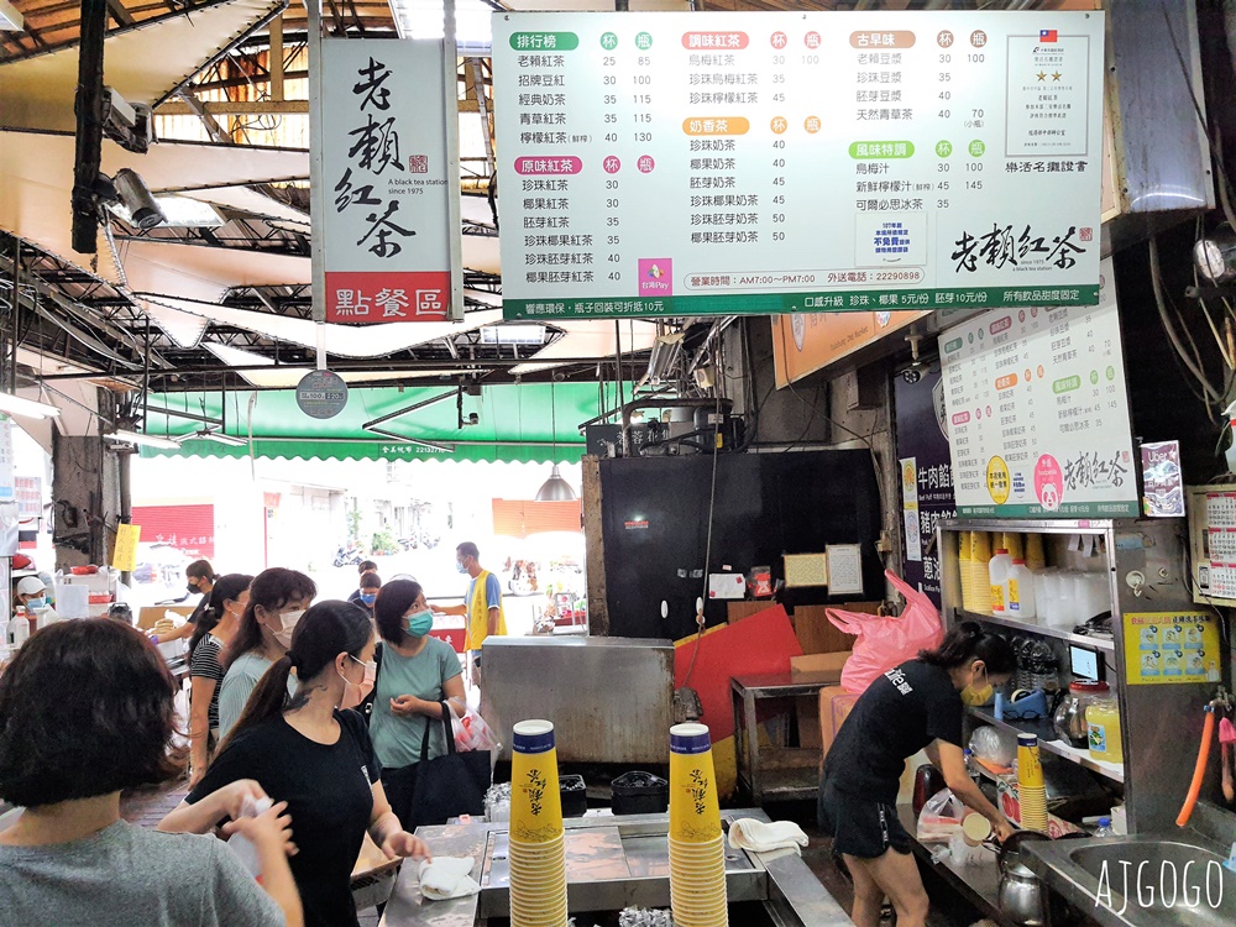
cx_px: 618
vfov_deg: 53.1
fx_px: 928
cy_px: 464
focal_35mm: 26
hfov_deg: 67.3
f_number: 1.7
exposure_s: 1/120
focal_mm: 4.32
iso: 200
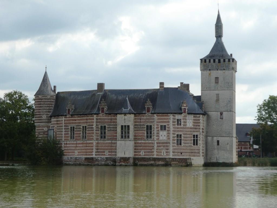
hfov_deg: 23.3
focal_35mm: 84
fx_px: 672
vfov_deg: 17.6
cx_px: 138
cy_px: 104
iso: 80
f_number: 4.8
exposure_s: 1/200
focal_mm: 15
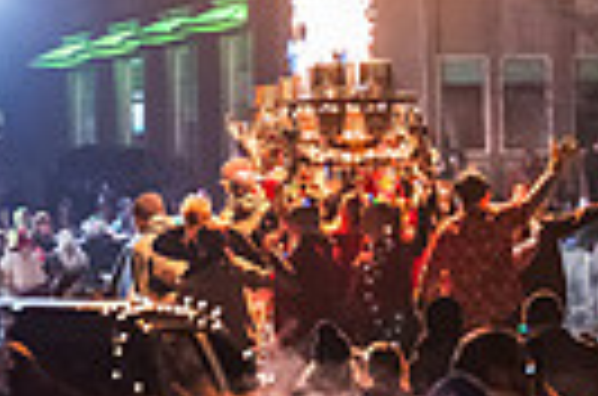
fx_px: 7540
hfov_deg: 4.5
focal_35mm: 455
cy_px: 61
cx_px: 1106
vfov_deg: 3.0
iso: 3200
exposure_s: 1/400
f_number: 3.5
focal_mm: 104
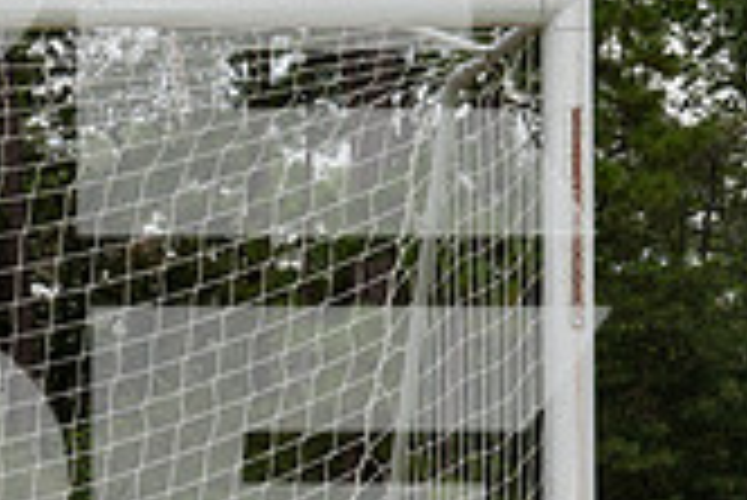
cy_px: 547
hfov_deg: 13.1
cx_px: -536
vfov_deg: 9.5
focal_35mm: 143
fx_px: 2970
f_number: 7.1
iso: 100
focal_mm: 41
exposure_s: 1/250
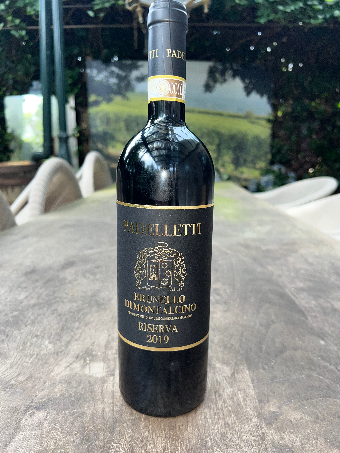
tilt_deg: -11.5
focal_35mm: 26
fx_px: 340
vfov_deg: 67.3
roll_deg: -1.1
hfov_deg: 53.1
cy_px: 226
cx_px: 170
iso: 32
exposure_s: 1/306
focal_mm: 5.7
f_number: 1.5
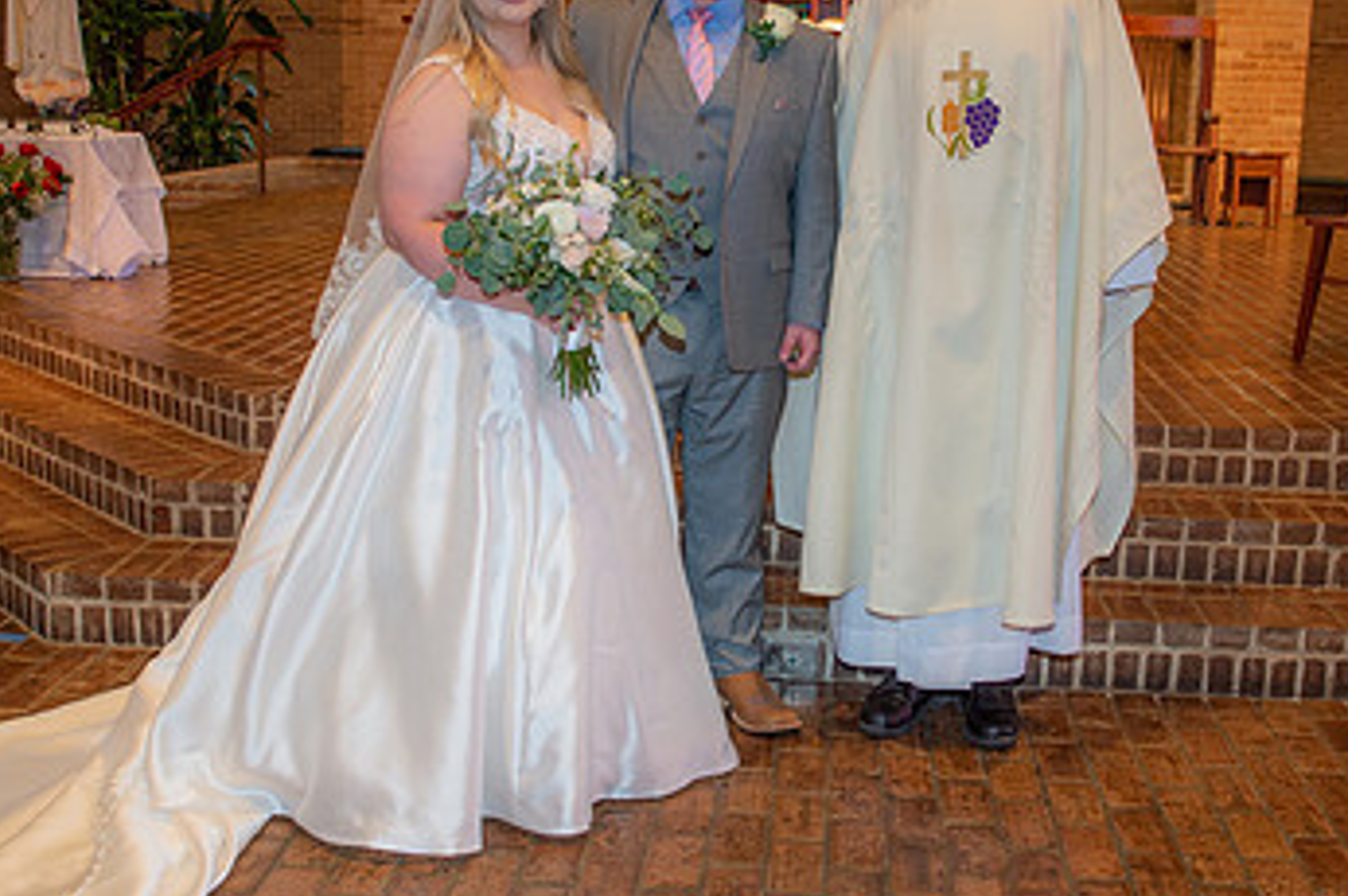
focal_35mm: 47
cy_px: 393
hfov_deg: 41.9
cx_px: 748
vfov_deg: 28.6
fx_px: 1758
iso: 1250
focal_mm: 28
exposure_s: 1/125
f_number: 5
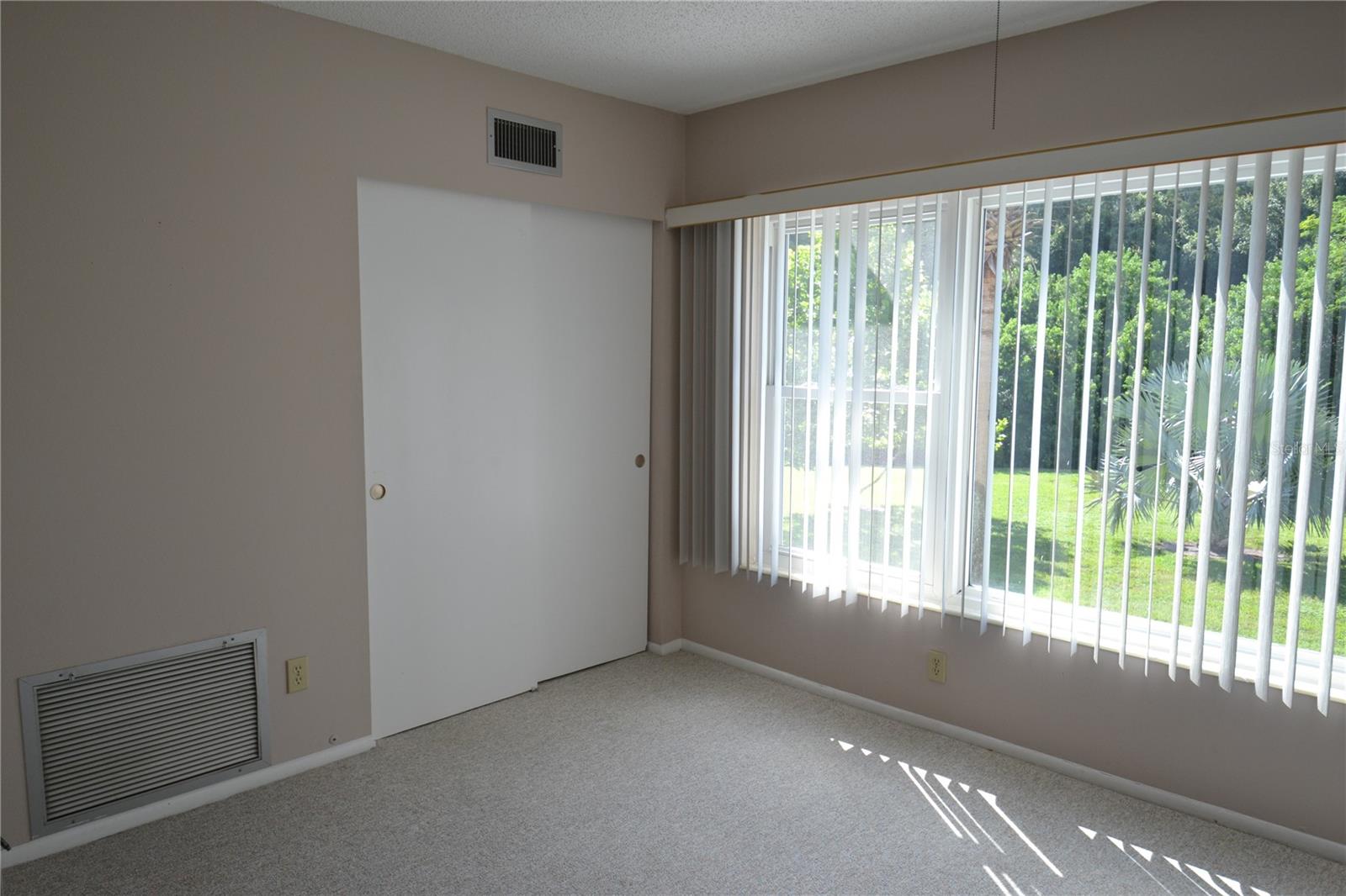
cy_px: 448
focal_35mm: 24
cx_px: 673
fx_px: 897
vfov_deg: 53.1
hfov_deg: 73.8
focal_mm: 16
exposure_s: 1/125
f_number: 5.6
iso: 320
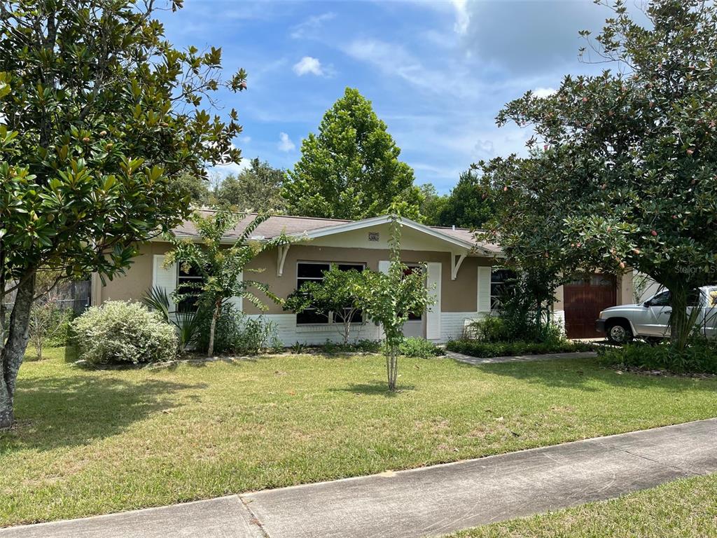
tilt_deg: +0.7
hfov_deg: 67.3
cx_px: 358
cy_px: 269
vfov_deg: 53.1
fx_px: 539
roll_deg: -1.3
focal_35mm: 26
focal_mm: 5.1
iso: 32
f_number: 1.6
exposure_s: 1/2203
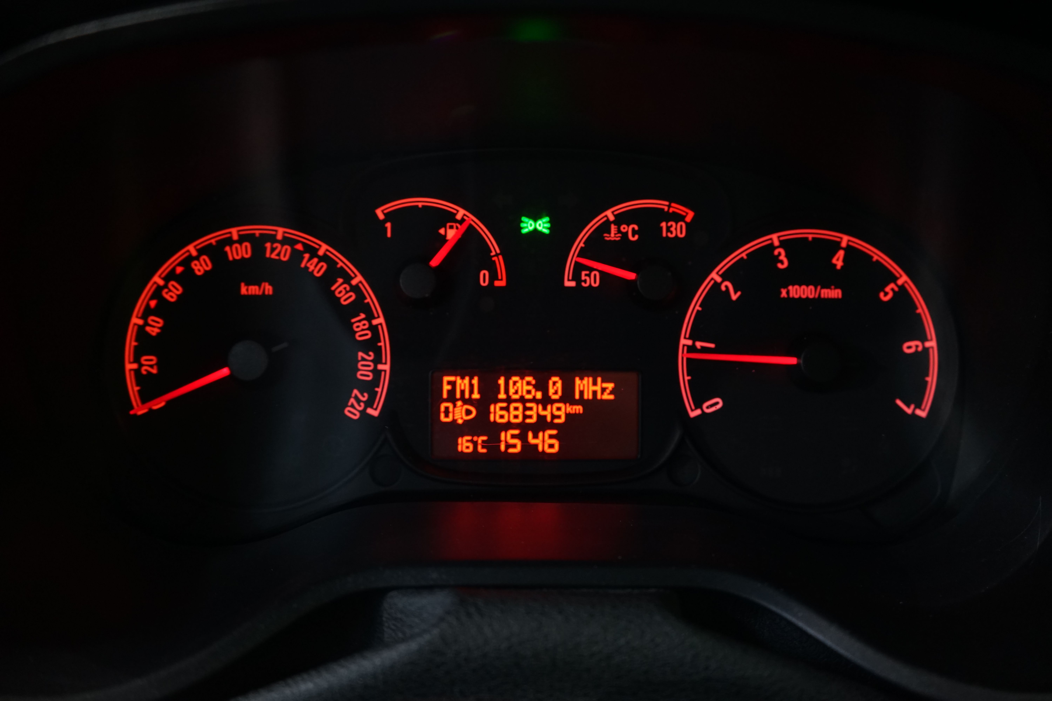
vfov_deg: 31.2
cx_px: 526
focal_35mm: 43
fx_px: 1256
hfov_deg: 45.4
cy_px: 350
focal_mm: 43
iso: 1600
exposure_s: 1/30
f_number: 4
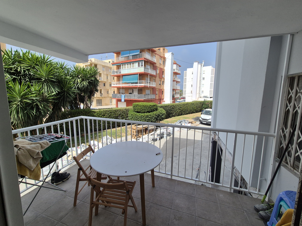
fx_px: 113
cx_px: 151
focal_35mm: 13
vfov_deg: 89.9
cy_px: 113
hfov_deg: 106.2
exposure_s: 1/1996
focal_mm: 2.2
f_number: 2.2
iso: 50
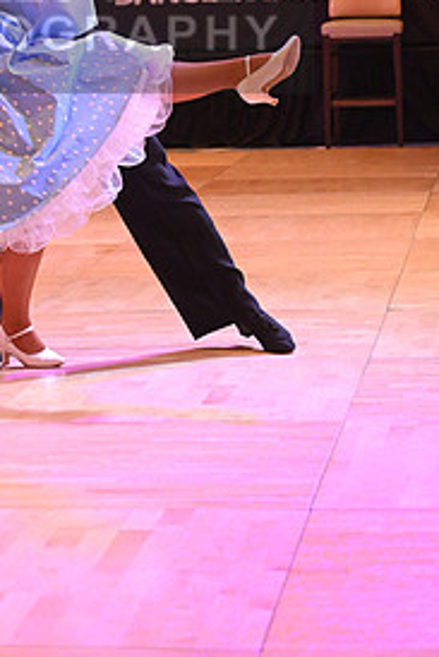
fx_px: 3014
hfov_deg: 8.3
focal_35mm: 165
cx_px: -16
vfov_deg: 12.3
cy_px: 14
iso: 3200
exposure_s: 1/200
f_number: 5
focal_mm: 78
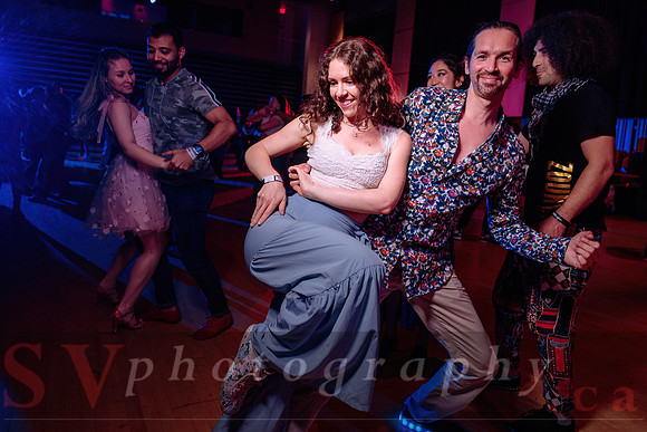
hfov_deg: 66.2
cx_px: 337
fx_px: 496
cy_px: 183
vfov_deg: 46.9
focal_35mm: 28
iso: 1250
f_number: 2.8
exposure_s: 1/60
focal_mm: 24
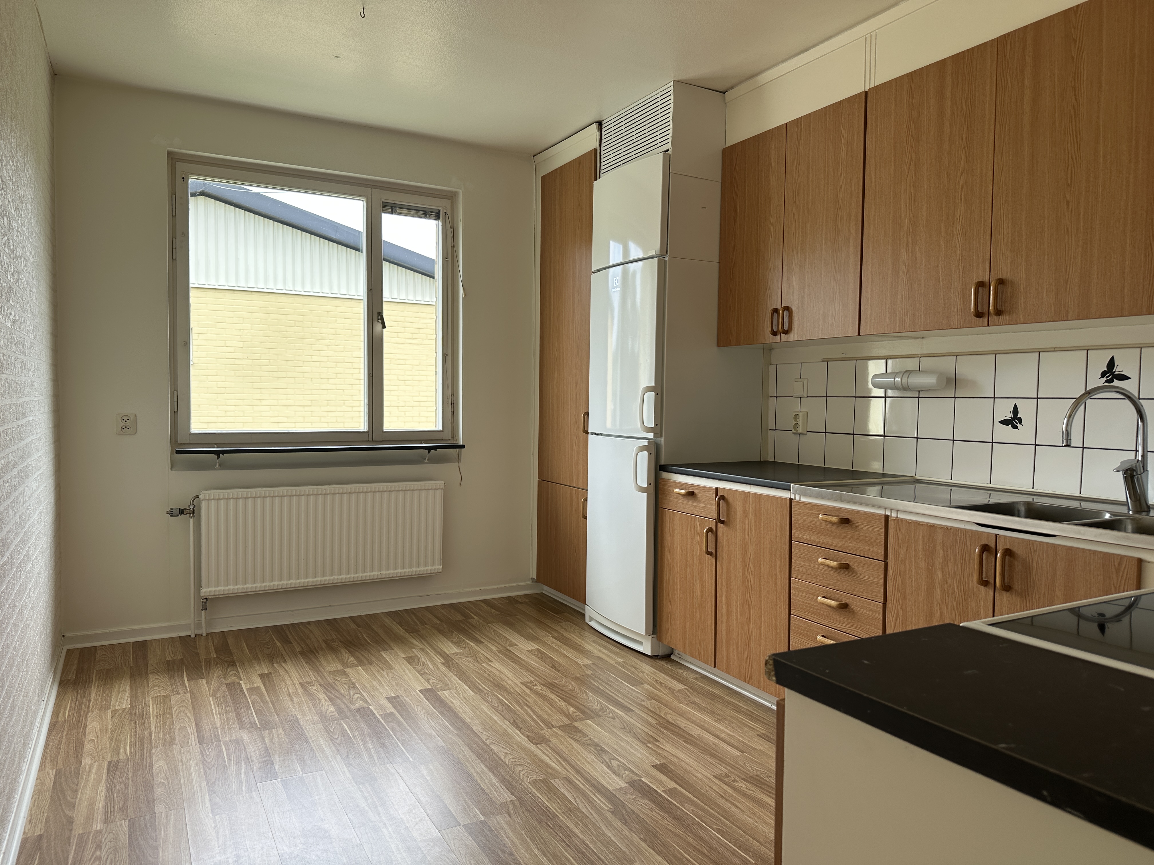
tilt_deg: -1.3
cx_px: 577
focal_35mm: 24
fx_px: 800
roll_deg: -0.9
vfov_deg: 56.8
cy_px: 432
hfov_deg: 71.6
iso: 80
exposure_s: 1/220
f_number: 1.78
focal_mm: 6.86
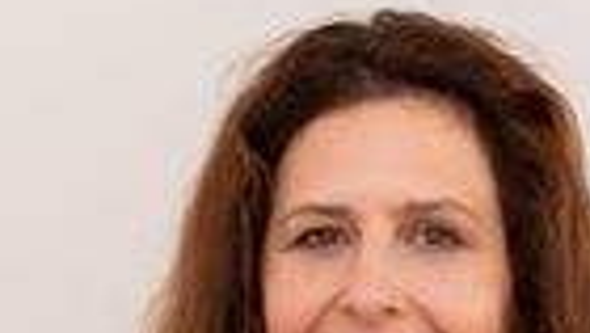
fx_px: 5996
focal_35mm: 383
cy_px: 531
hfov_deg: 5.6
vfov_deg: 3.2
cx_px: 198
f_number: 2.8
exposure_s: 1/200
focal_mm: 100
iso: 160
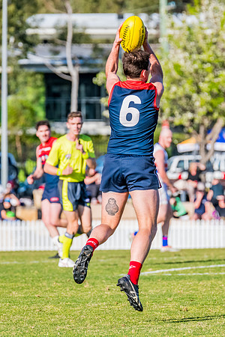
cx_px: 126
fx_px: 4810
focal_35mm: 513
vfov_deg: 4.0
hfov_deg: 2.7
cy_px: 165
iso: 800
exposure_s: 1/1600
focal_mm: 330
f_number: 9
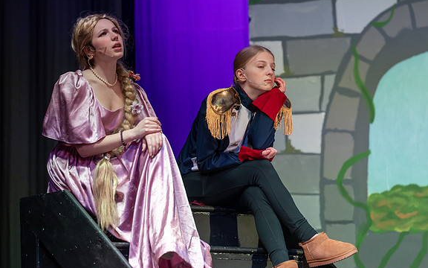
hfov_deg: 8.5
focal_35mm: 248
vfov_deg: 5.3
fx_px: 2893
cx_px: 286
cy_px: 140
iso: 900
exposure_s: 1/250
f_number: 2.8
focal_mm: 180
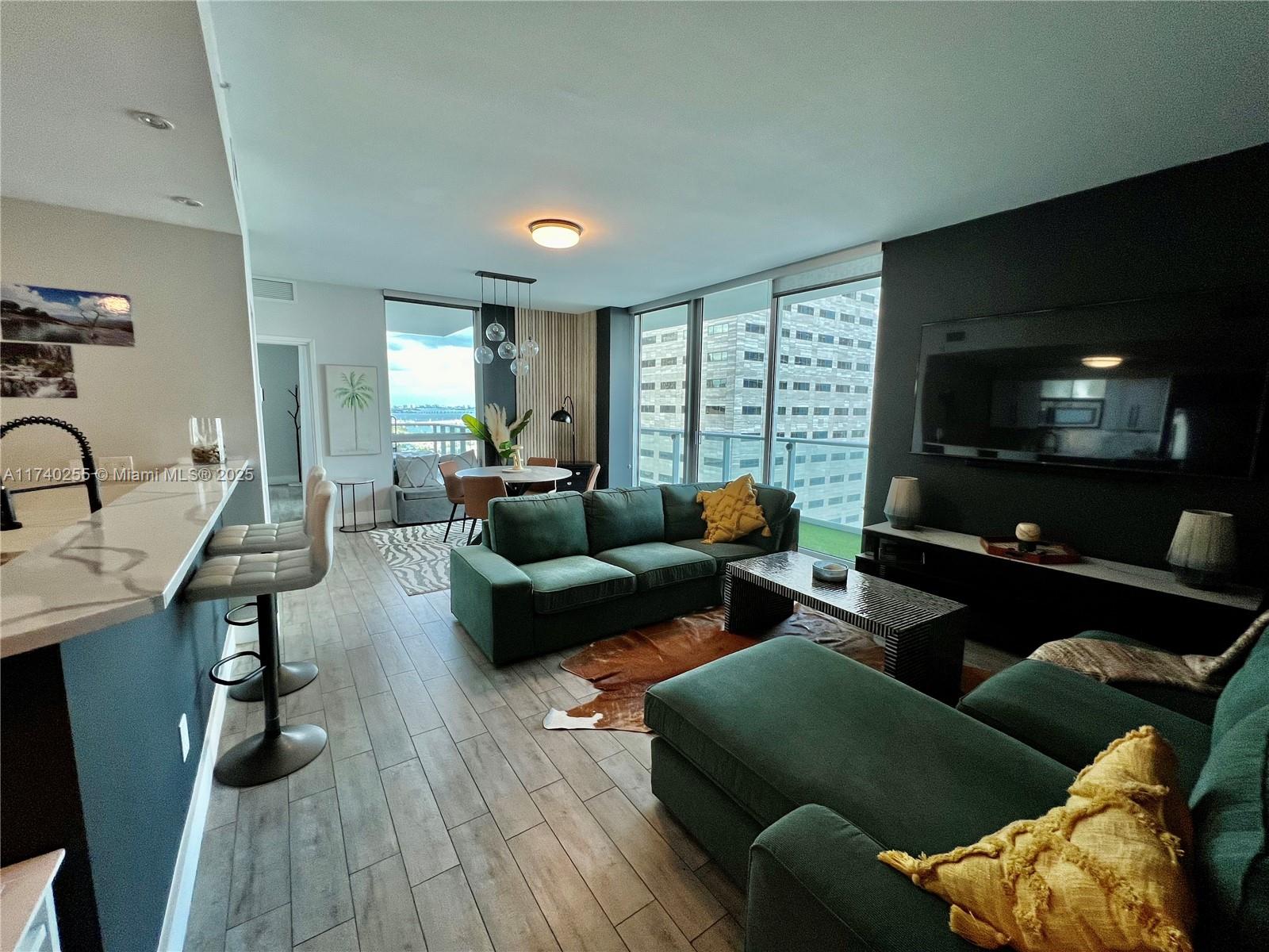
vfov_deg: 89.9
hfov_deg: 106.2
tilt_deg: -8.1
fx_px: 477
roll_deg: -1.0
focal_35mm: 13
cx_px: 634
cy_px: 476
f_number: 1.8
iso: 64
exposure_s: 1/120
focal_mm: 1.57
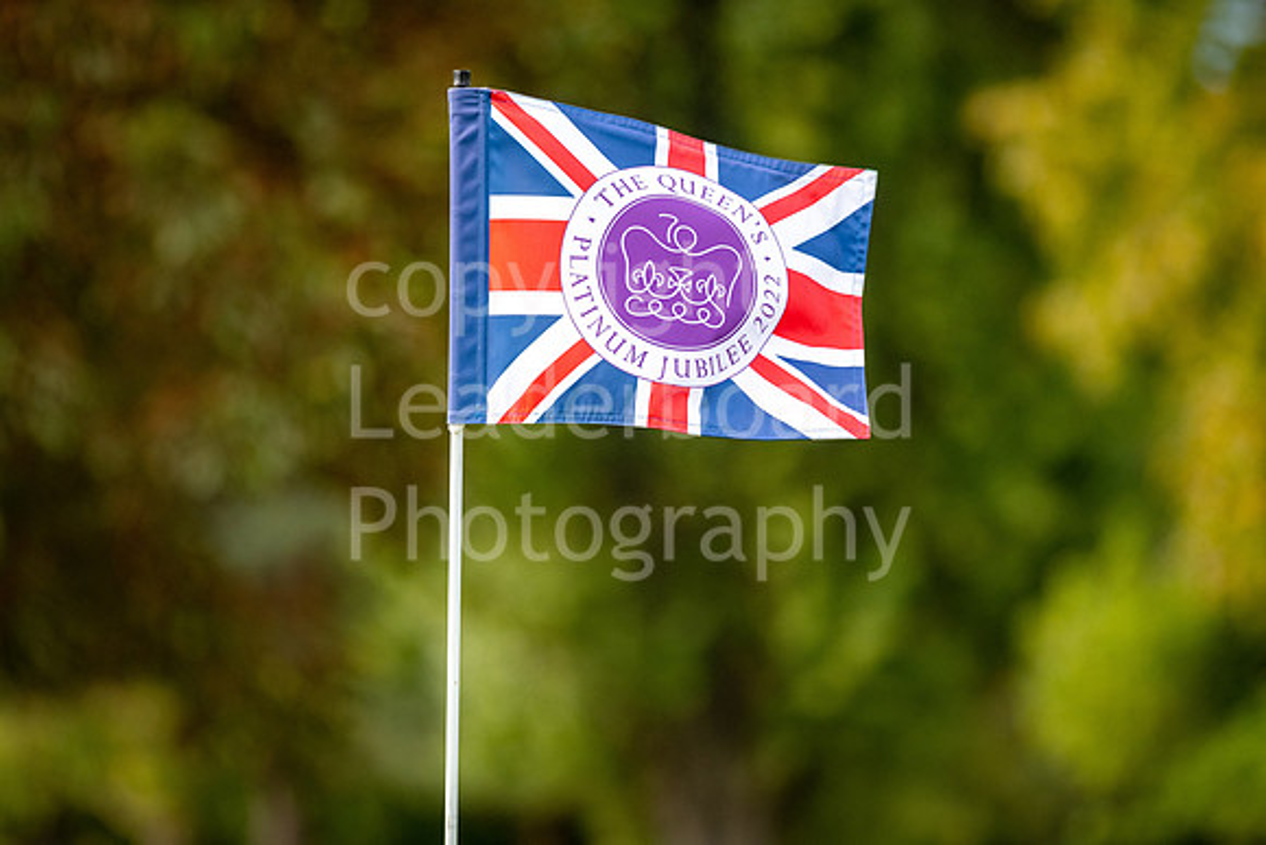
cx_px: 633
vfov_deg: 3.1
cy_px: 422
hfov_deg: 4.6
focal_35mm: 450
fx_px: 15828
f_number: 4
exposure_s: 1/640
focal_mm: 300
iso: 500
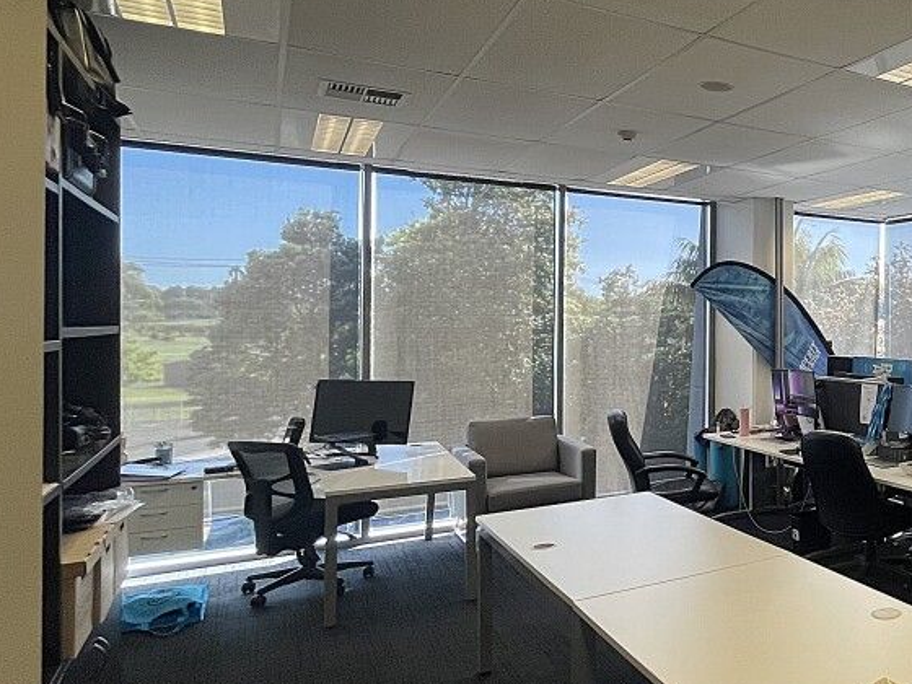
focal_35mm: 30
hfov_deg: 47.2
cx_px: 956
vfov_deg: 46.8
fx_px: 790
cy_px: 319
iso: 100
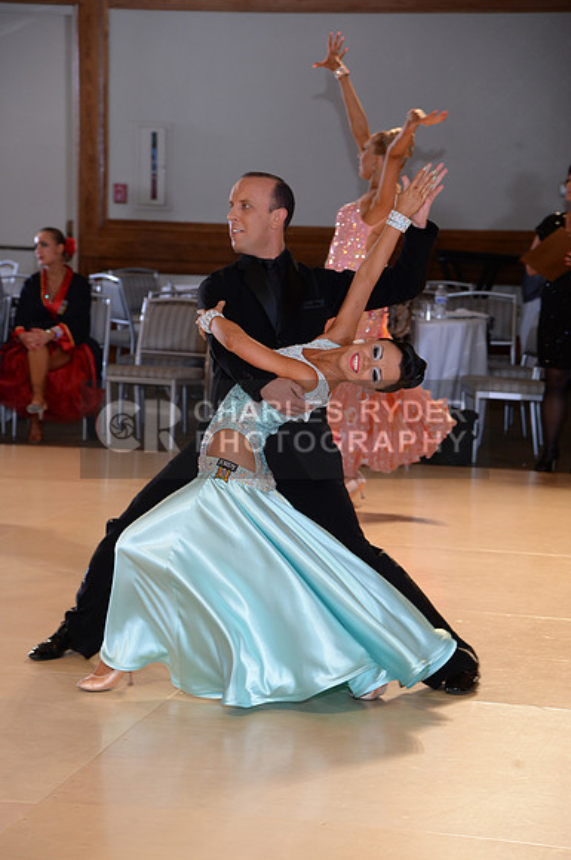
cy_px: 430
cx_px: 286
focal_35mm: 100
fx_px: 2386
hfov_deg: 13.6
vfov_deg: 20.4
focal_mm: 100
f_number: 5.6
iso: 1250
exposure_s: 1/250
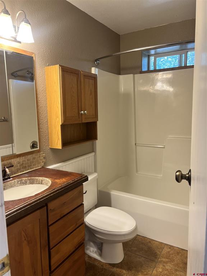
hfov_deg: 53.1
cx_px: 104
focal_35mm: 26
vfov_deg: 67.3
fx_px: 207
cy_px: 138
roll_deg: +1.5
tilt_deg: -6.9
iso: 80
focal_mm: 5.7
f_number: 1.5
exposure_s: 1/60
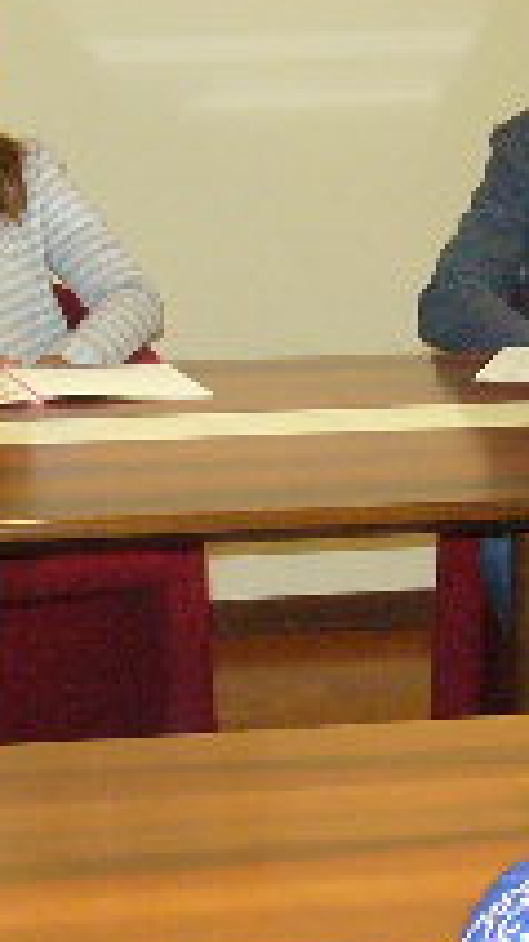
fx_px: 2872
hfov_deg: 10.5
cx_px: 249
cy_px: 435
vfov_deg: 18.6
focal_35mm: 115
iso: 400
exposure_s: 1/60
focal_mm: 5.8
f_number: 2.8
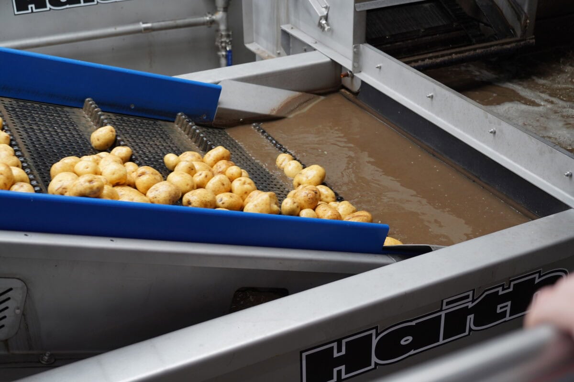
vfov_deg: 26.0
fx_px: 829
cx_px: 287
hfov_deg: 38.2
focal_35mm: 52
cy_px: 191
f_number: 5.6
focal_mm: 52
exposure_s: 1/60
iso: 500
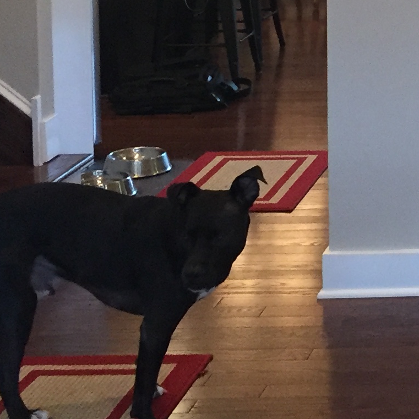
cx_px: 739
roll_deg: -0.4
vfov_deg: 15.1
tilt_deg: -4.7
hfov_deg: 14.1
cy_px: -131
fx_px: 1506
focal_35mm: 110
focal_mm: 4.15
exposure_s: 1/30
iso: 125
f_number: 2.2
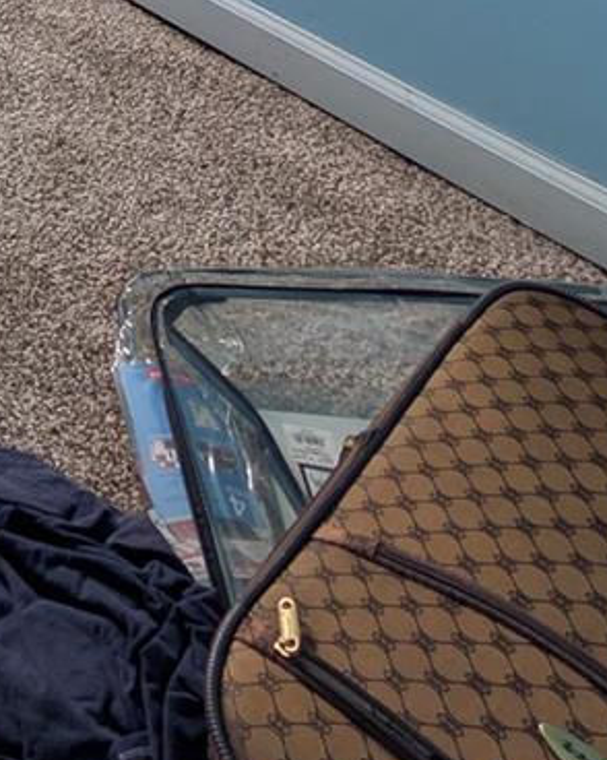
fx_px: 1101
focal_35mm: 49
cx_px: -354
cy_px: -332
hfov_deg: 23.3
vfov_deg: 28.0
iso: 55
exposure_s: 1/81.7
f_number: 1.7
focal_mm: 2.02
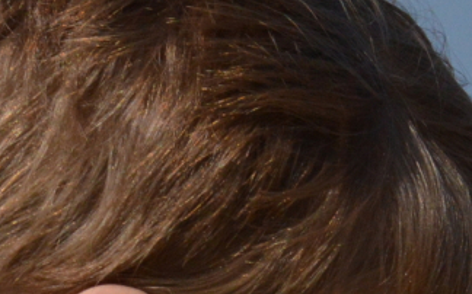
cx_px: 286
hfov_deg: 2.4
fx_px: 11464
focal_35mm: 892
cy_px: 670
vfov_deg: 1.5
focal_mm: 105
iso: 800
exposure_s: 1/3200
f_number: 9
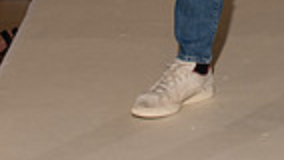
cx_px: 251
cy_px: -252
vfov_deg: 4.8
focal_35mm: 248
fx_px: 1868
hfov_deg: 8.7
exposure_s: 1/250
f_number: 9
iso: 800
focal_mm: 75
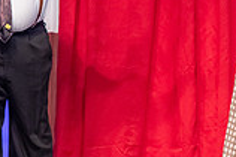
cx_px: 317
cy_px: 28
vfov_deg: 2.3
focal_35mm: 589
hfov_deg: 3.5
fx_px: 3857
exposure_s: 1/200
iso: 3200
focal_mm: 160
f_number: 3.2
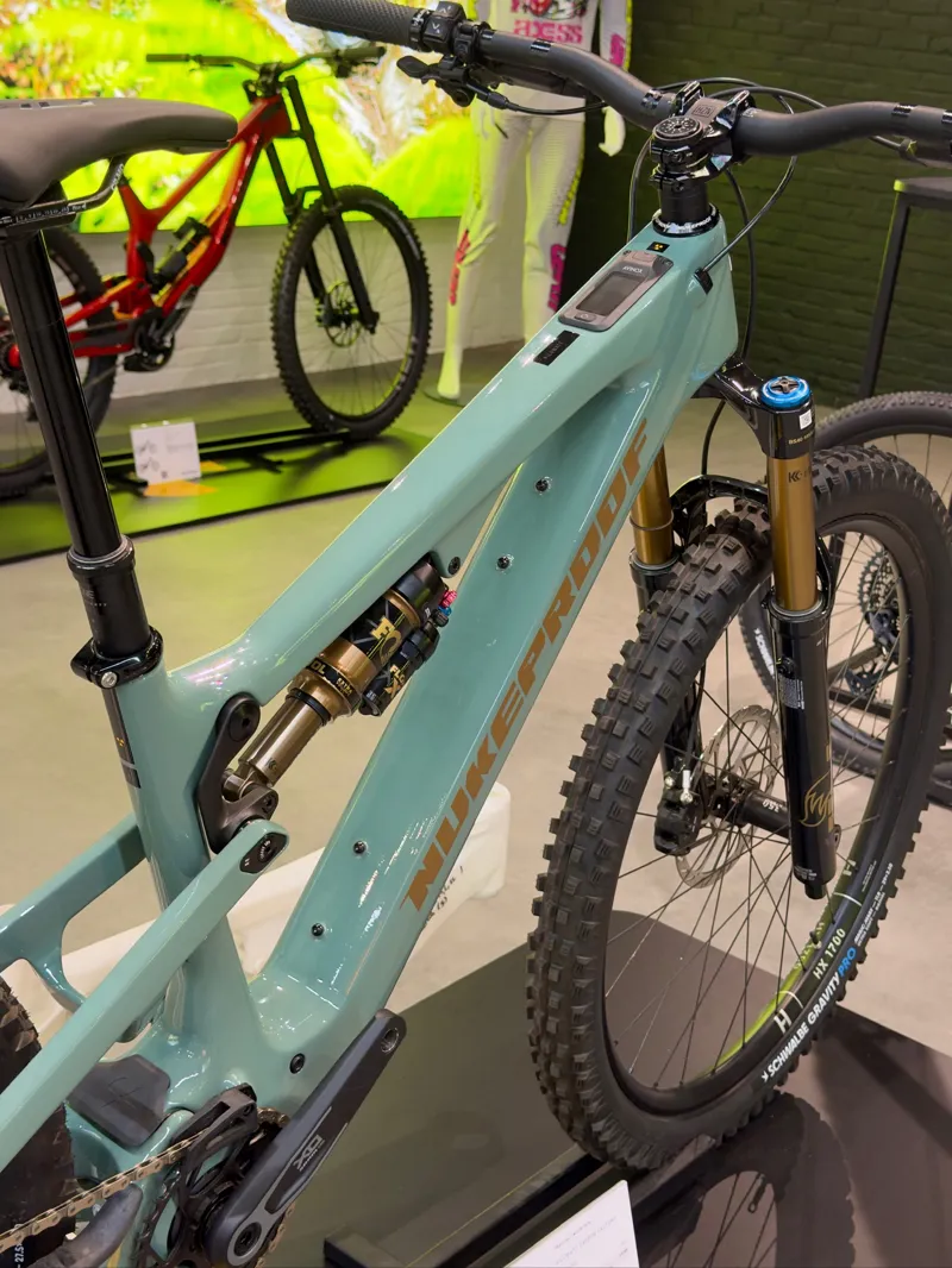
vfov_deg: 39.6
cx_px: 476
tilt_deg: -20.0
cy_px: 634
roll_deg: -6.8
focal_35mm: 48
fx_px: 1759
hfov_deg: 30.3
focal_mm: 6.76
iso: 200
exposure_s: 1/33
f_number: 1.78
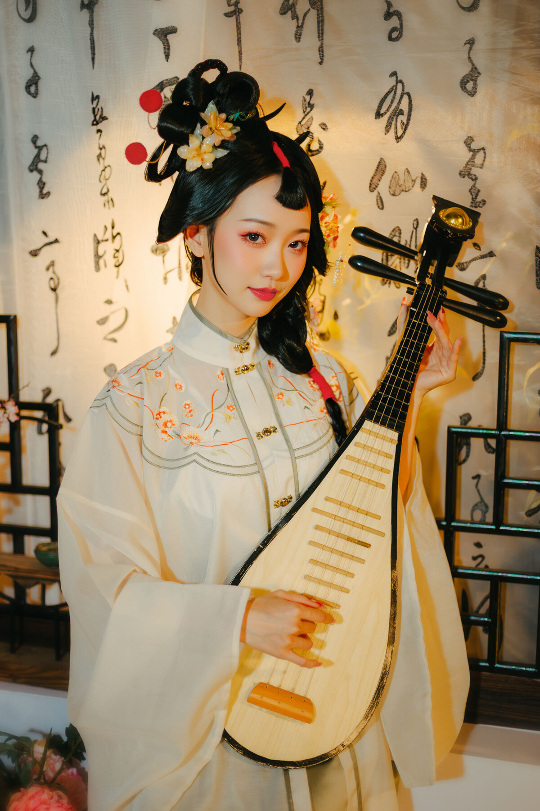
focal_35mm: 50
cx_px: 270
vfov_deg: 39.6
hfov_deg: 27.0
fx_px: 1125
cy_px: 406
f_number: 1.8
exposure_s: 1/125
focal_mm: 50
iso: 100
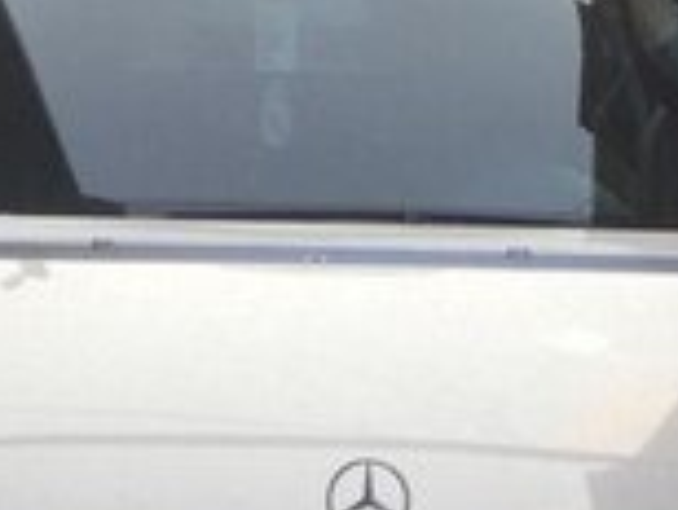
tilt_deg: -12.6
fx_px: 2432
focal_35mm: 124
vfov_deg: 11.6
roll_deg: -2.4
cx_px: 370
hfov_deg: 15.9
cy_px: 723
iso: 32
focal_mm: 4.15
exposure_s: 1/746
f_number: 2.2
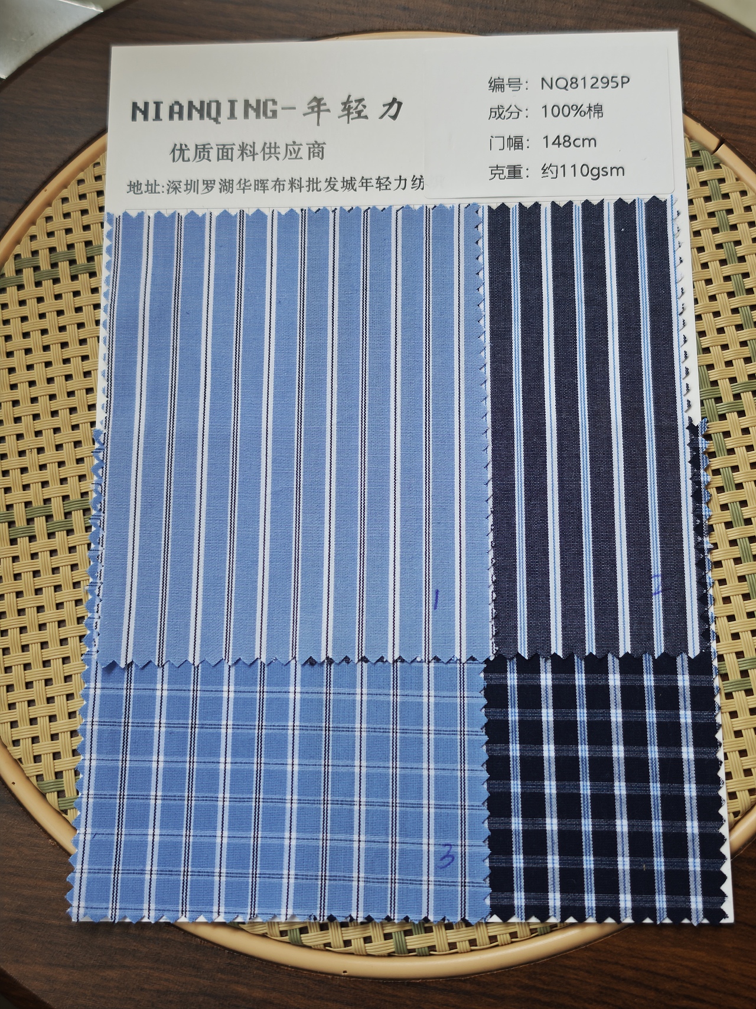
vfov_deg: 40.4
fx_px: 1369
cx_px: 378
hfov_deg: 30.9
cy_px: 504
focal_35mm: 47
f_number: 1.44
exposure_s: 1/100
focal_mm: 6.68
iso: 160
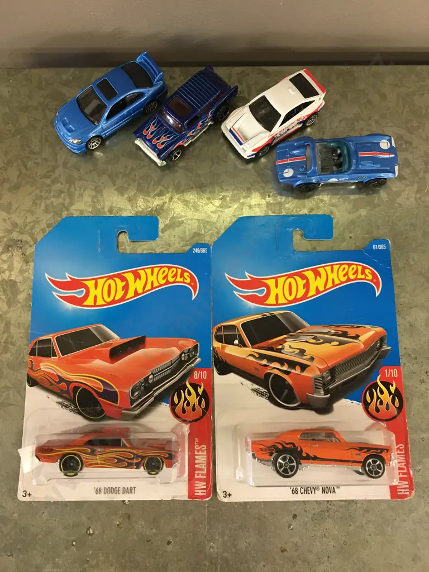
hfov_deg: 48.2
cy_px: 286
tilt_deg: -77.8
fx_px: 479
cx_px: 214
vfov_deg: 61.7
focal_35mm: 29
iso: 64
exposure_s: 1/17
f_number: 2.2
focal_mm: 4.15
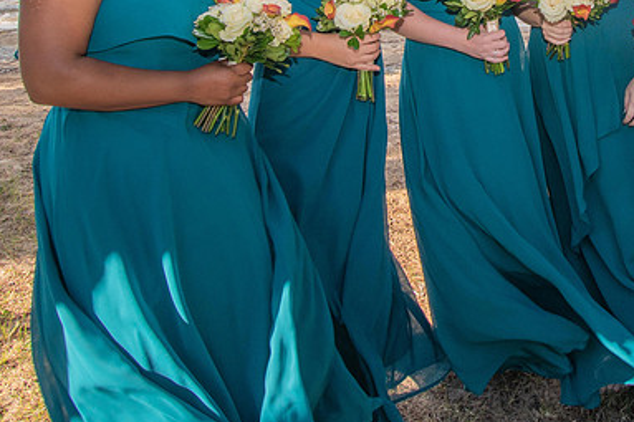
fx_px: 598
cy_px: -41
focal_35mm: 34
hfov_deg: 53.3
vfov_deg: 33.8
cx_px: 476
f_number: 8
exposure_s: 1/200
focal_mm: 10
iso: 100
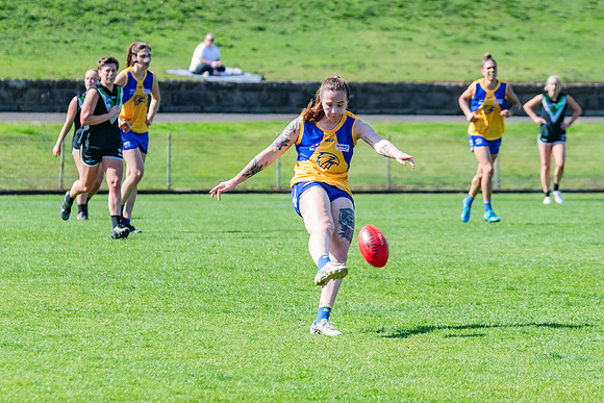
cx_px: 336
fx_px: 7210
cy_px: 148
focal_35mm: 430
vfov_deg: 3.2
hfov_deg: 4.8
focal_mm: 220
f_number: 7.1
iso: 800
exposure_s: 1/1600
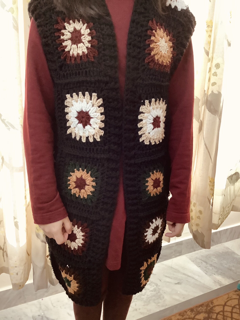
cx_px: 120
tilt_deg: -19.1
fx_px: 287
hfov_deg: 45.4
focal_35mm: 31
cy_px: 160
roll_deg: -1.2
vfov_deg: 58.4
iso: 320
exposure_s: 1/60
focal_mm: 3.3
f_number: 2.4
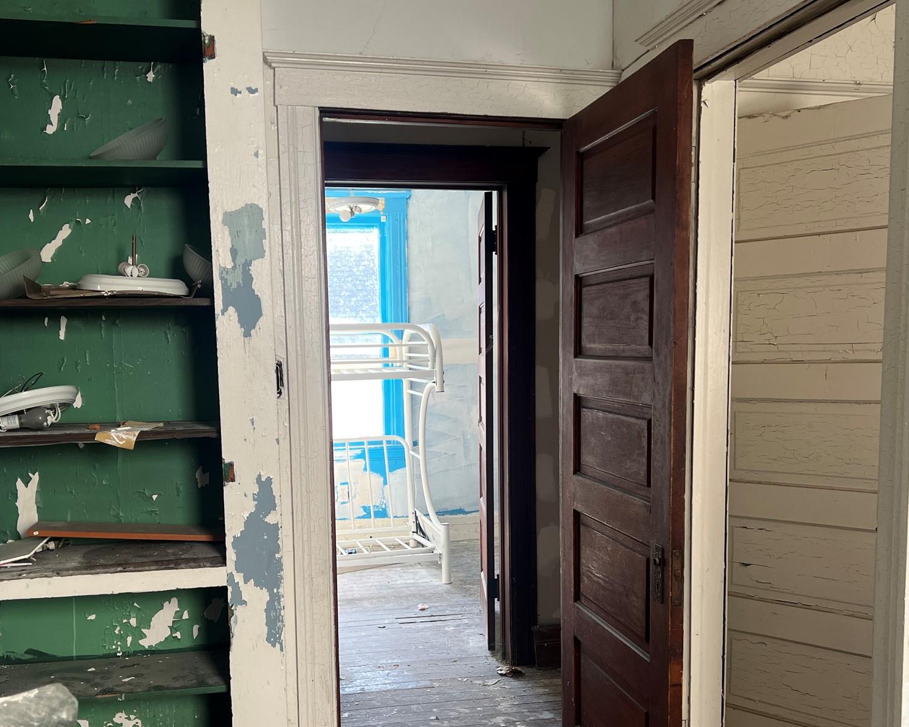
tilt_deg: -6.9
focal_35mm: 35
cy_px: 442
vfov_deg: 42.0
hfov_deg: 51.4
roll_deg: +0.4
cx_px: 395
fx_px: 942
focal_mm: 5.7
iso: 80
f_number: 1.5
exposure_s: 1/121
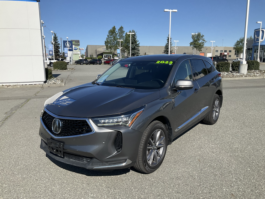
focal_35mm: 29
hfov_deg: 61.7
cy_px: 100
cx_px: 132
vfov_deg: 48.2
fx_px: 222
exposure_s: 1/2058
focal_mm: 3
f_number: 1.8
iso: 25
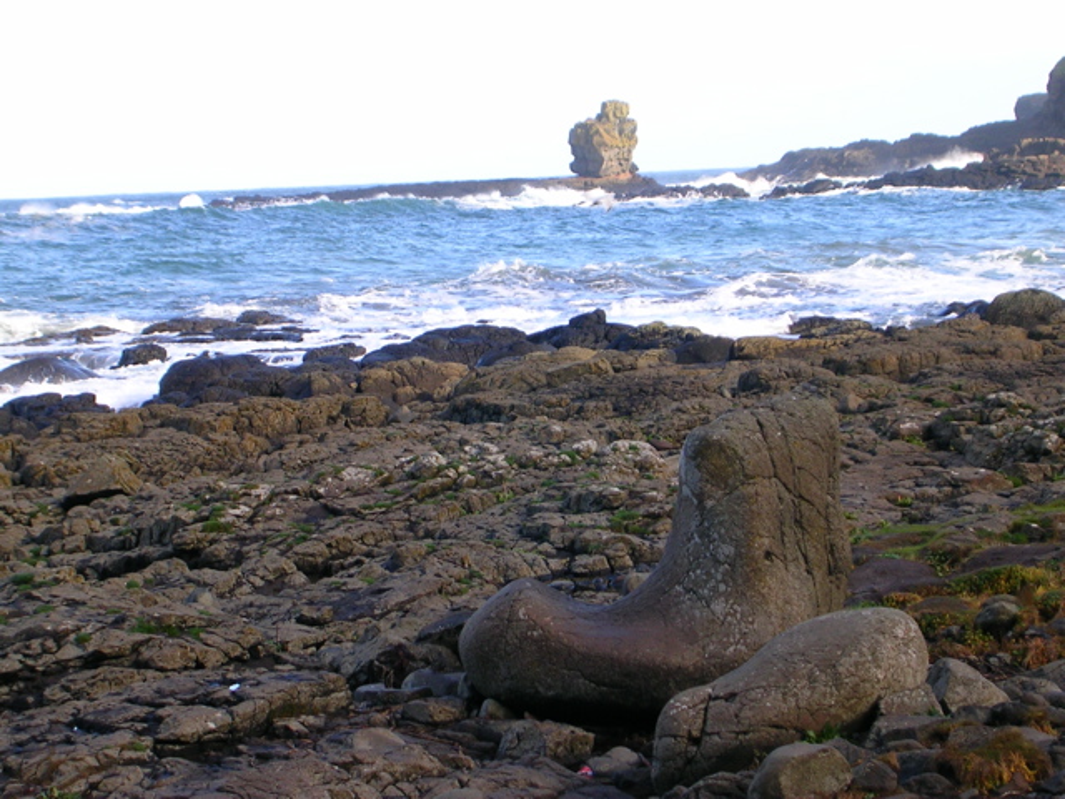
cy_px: 400
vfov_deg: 12.9
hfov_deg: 17.1
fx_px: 3538
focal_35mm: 115
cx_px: 532
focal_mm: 17.4
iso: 50
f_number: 4.9
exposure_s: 1/88.6
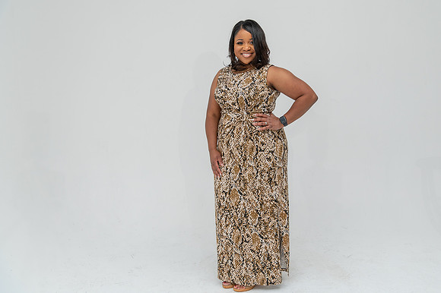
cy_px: 135
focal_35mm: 35
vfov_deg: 38.3
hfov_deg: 55.0
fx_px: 423
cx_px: 238
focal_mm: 32
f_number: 4
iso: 320
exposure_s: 1/200
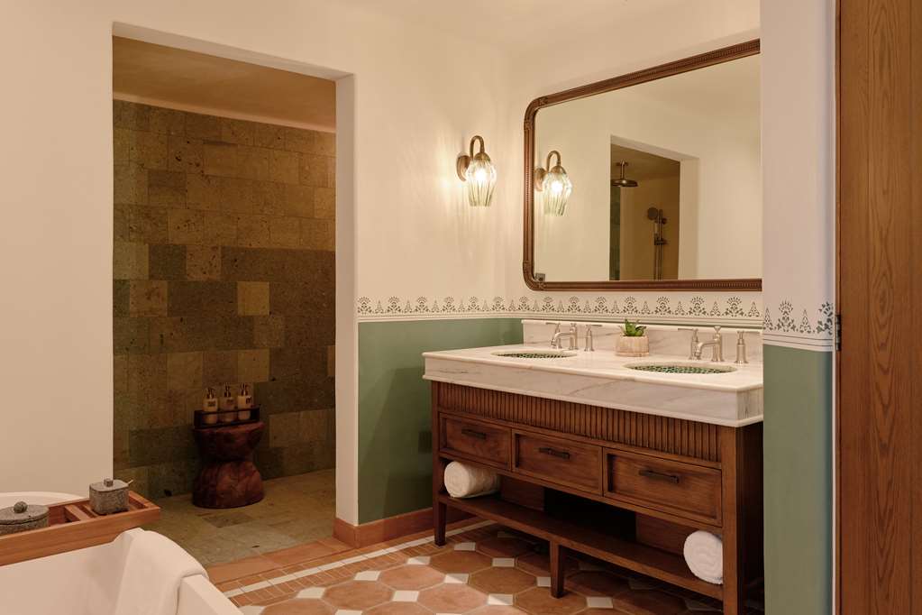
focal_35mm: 31
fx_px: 794
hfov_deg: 60.3
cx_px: 461
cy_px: 308
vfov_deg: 42.3
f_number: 8
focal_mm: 29
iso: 400
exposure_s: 1/8
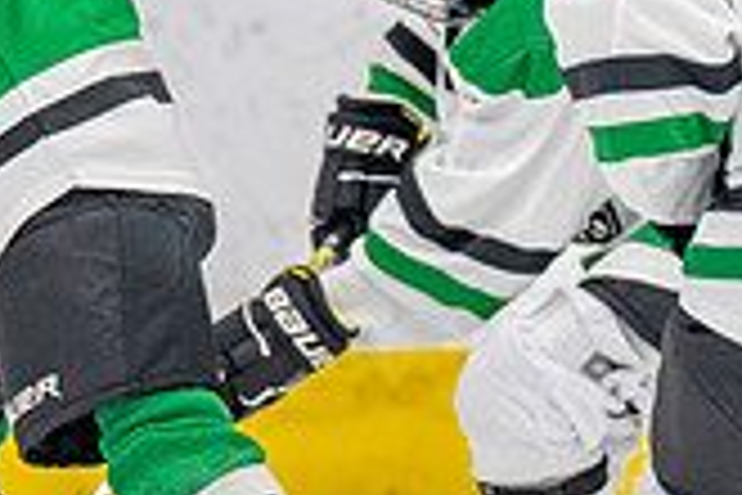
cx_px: -150
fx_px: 24546
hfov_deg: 1.7
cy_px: 331
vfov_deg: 1.2
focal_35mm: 1191
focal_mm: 200
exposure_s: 1/1250
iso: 1000
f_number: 2.8
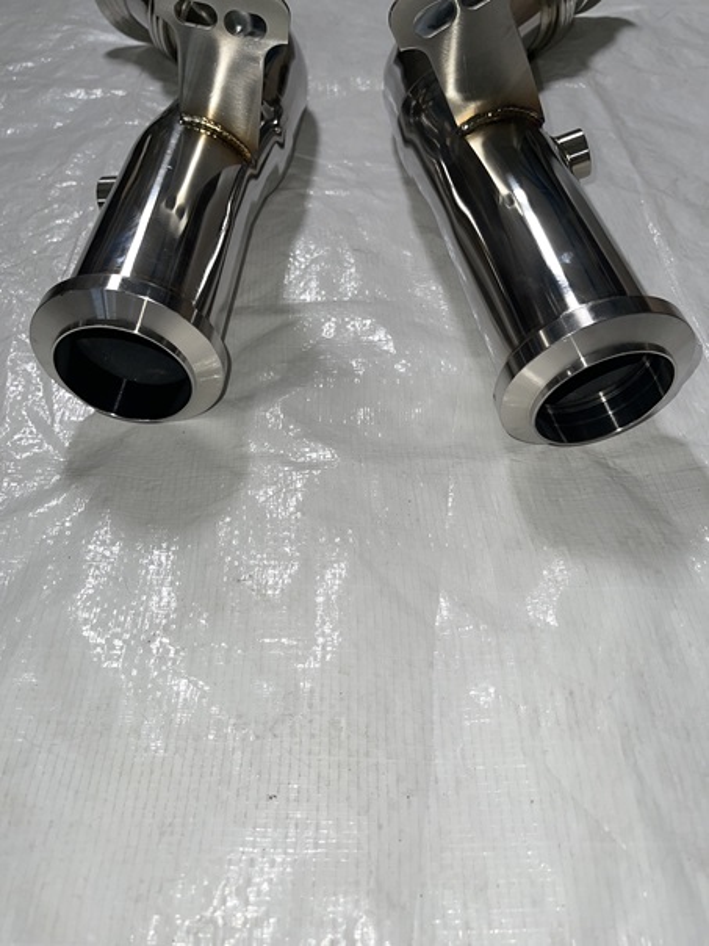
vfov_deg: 69.4
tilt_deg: -48.5
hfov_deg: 54.9
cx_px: 354
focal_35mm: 25
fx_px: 683
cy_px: 473
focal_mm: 5.1
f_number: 1.6
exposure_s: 1/64
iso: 32
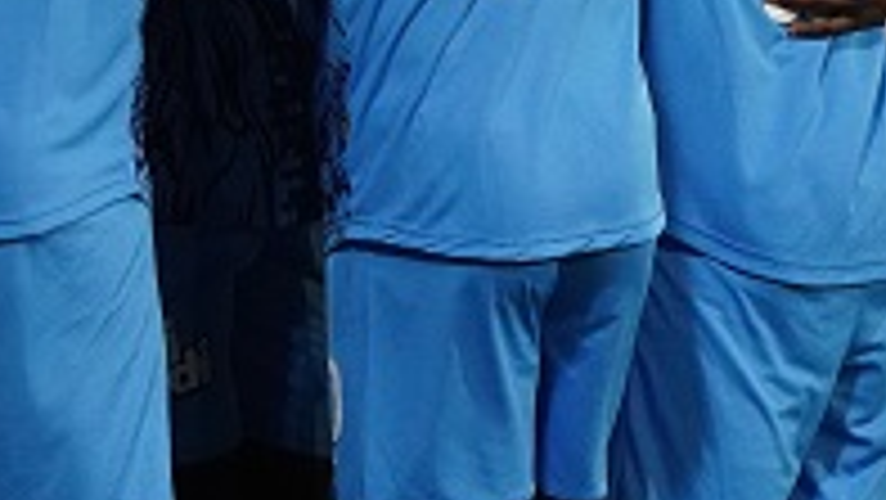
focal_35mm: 972
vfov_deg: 1.3
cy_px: -86
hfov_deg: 2.2
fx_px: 22845
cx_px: 243
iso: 10000
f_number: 5.6
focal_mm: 339
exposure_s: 1/2000
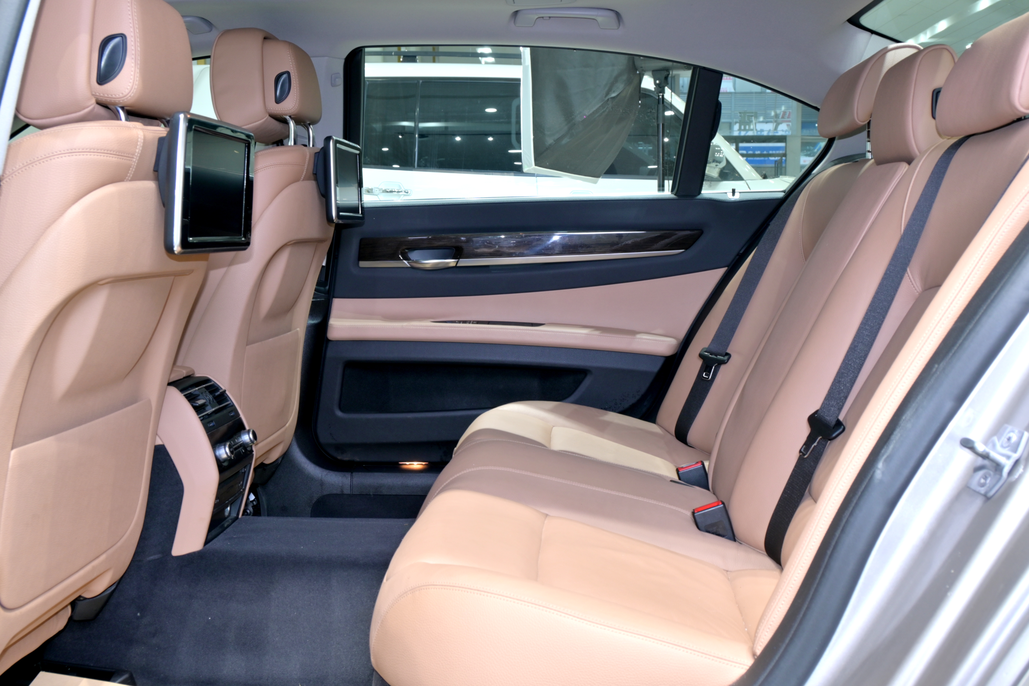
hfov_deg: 51.3
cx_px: 514
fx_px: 1072
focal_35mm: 38
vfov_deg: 35.5
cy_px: 343
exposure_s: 1/10
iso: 125
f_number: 7.1
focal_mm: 25
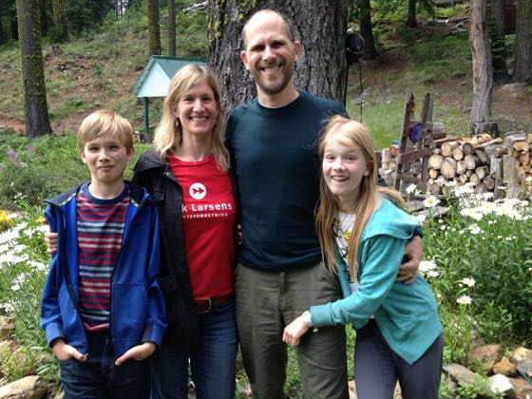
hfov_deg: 46.8
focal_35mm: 40
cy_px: 222
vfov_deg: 35.9
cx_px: 251
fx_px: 615
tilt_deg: -10.3
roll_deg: -1.2
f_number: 2.4
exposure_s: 1/219
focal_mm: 4.28
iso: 50
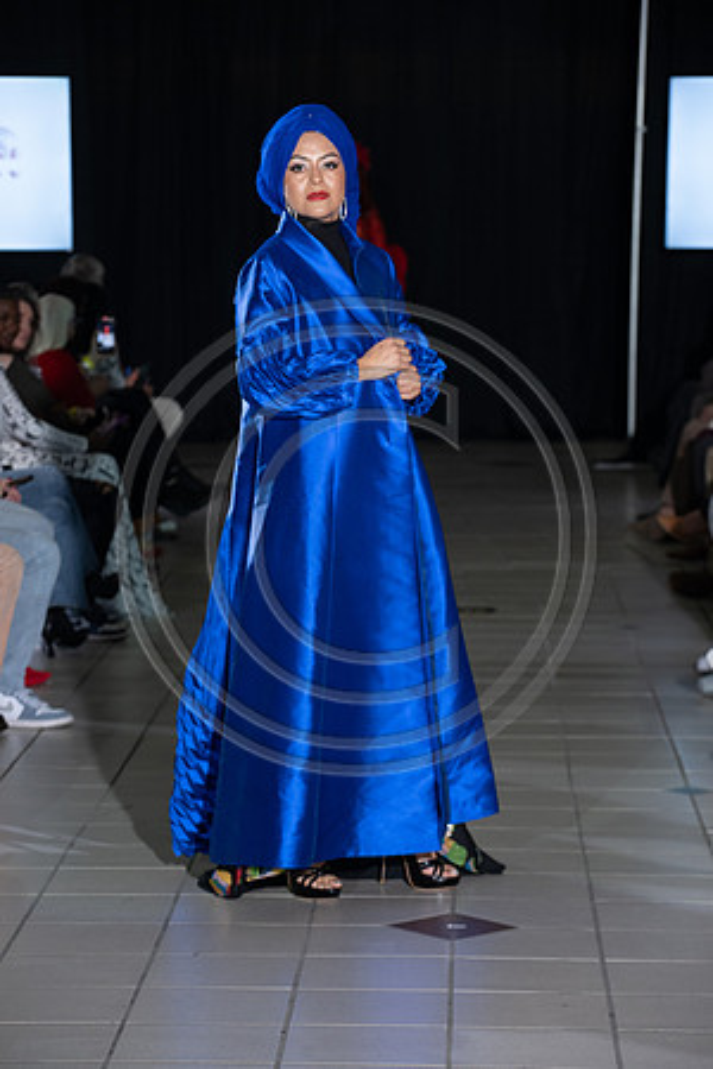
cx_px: 356
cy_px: 534
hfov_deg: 11.4
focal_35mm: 120
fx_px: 3565
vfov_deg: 17.1
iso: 1250
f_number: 5.6
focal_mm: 120
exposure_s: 1/160
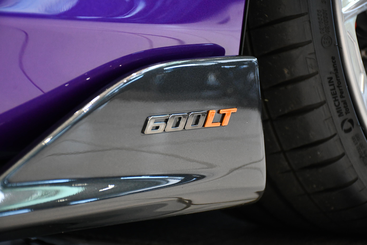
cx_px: 184
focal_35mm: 99
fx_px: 1009
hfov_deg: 20.6
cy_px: 122
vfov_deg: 13.8
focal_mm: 66
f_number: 5
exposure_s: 1/160
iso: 2500
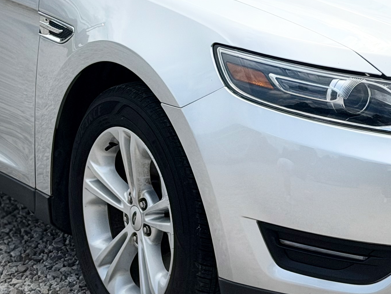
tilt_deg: -10.2
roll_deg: -0.1
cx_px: 285
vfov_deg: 10.3
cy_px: 59
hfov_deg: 13.8
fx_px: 1615
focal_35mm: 143
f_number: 1.78
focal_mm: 6.76
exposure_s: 1/7143
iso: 64
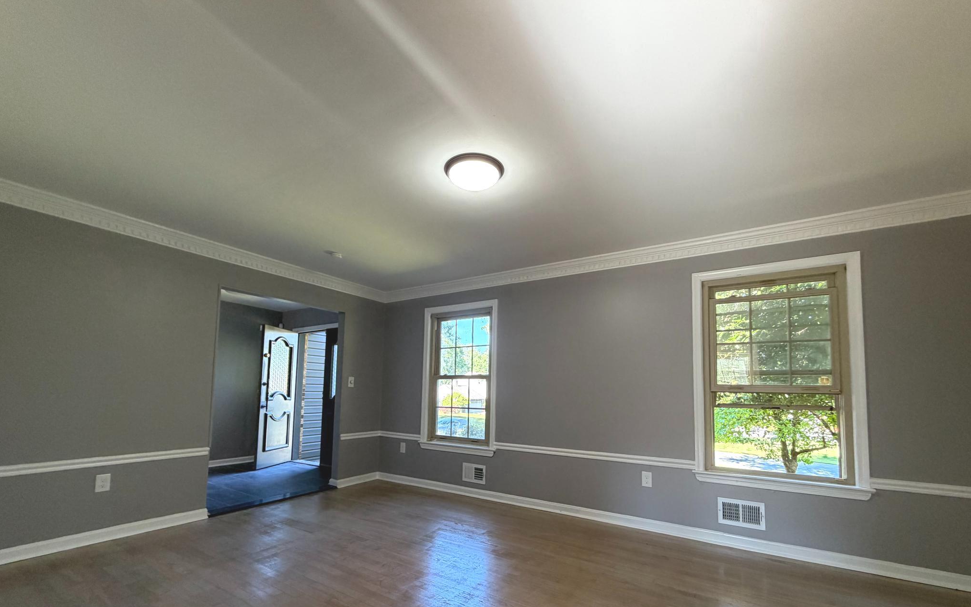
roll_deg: -1.3
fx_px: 397
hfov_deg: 101.5
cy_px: 366
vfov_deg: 73.9
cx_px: 489
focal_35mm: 15
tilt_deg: +2.5
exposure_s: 1/60
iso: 200
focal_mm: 2.22
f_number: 2.2
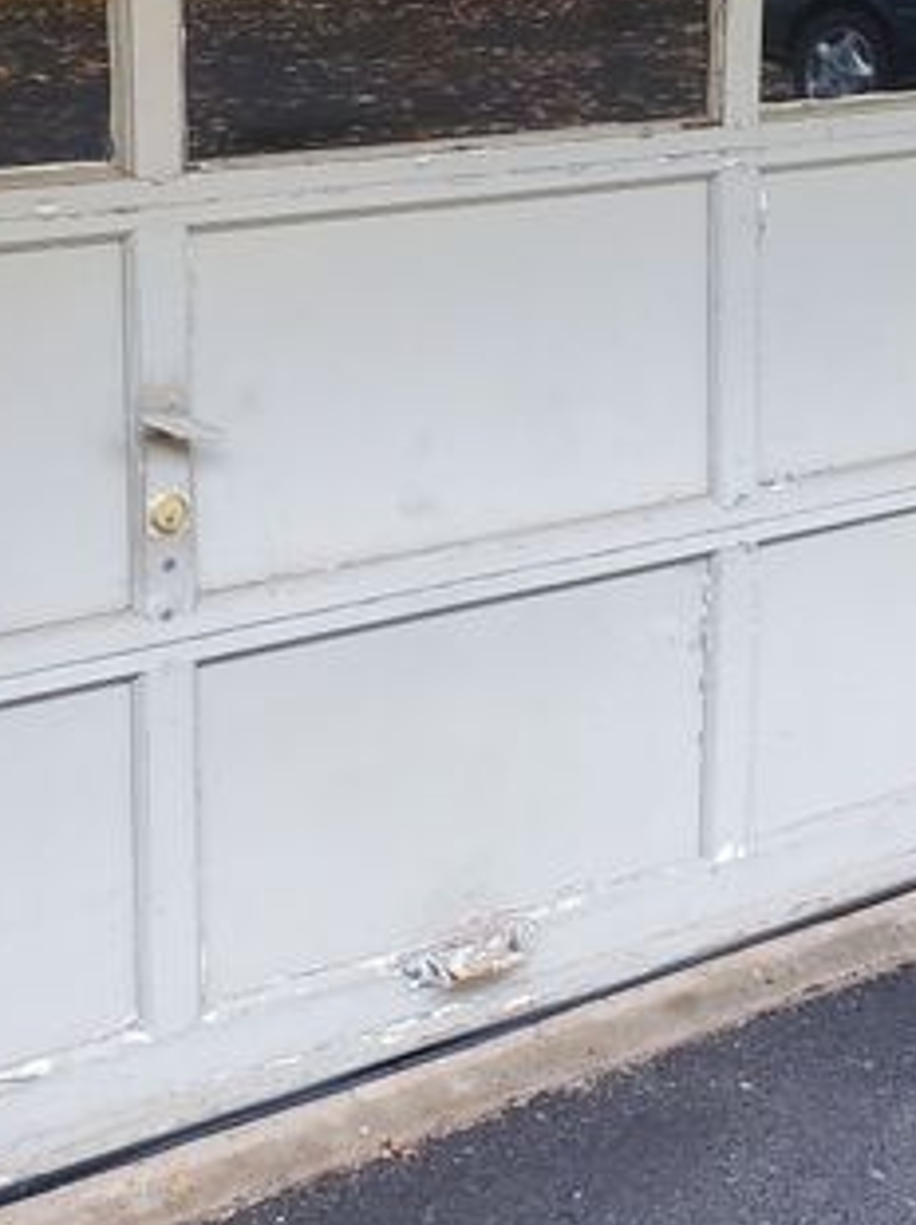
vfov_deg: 32.6
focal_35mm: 56
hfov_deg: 25.9
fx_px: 1979
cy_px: 121
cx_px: 304
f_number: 2.4
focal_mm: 4.3
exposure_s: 1/120
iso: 250
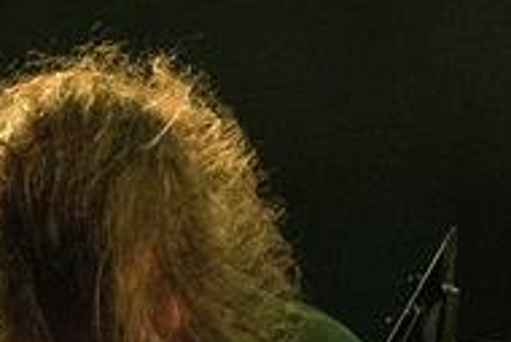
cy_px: 525
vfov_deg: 3.4
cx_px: 178
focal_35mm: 398
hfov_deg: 5.2
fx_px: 5654
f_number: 2.8
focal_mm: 105
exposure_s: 1/800
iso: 3200
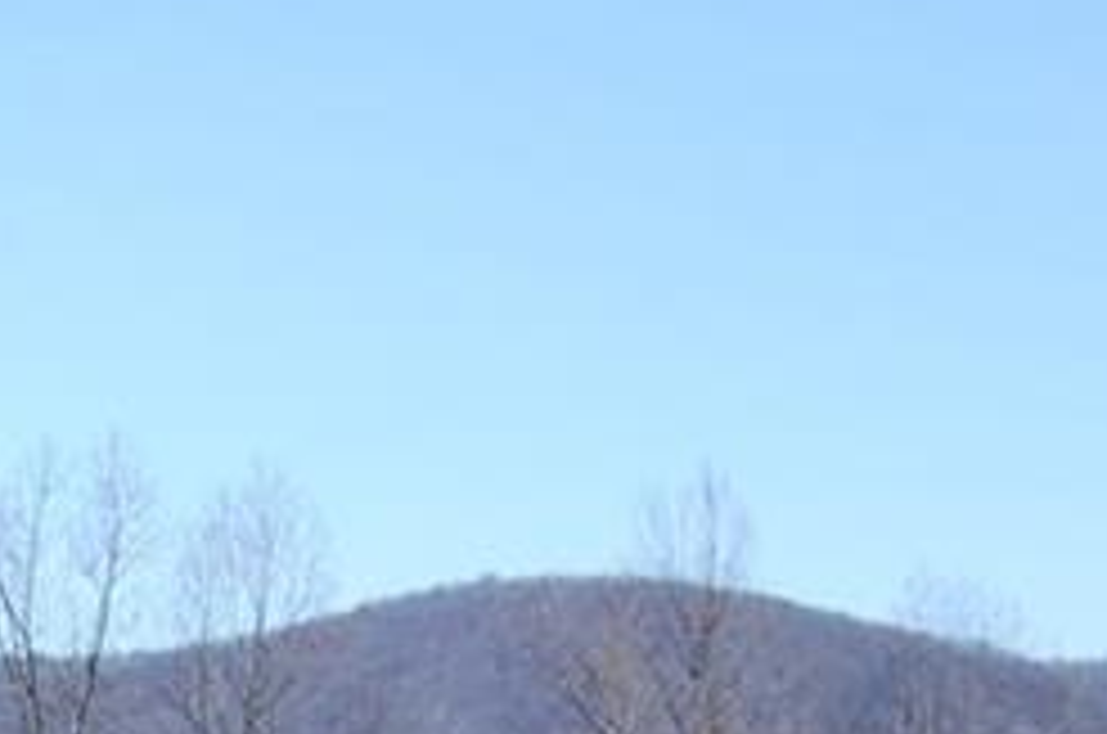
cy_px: 1387
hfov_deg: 11.2
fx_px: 5371
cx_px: -621
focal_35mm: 175
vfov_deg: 7.5
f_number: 8
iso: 200
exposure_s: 1/250
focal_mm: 28
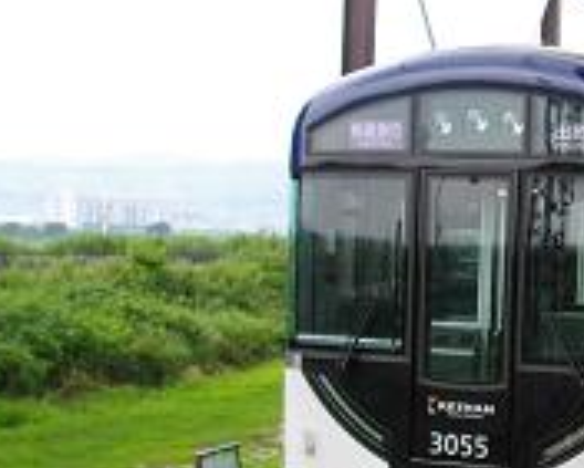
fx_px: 1193
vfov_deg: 22.0
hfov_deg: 25.9
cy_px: 342
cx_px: 599
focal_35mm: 69
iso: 100
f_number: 2.9
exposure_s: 1/250
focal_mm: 5.7
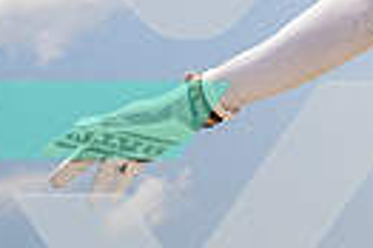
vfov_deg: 9.4
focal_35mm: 142
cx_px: 669
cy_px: -113
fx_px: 1469
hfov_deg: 13.1
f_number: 7.1
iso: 100
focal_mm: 32
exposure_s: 1/250
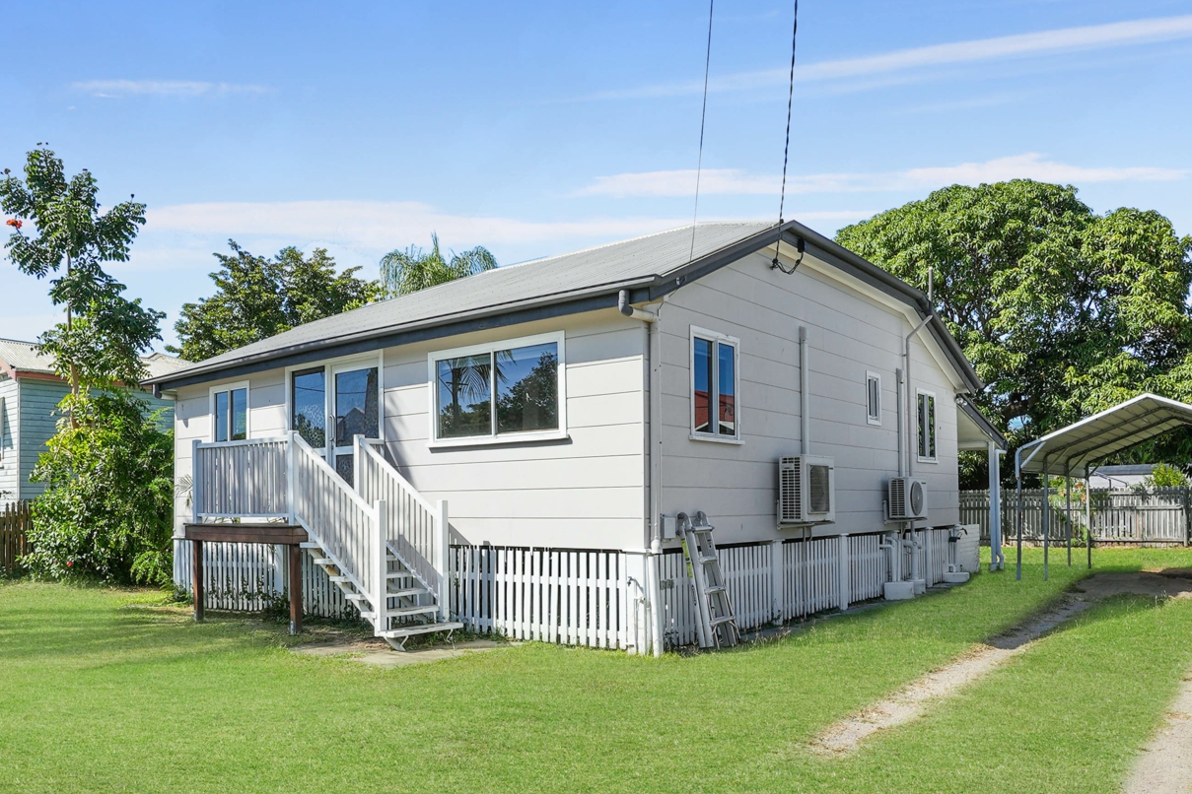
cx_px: 515
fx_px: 894
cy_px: 479
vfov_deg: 47.6
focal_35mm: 27
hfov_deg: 67.1
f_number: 11
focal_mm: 17
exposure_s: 1/160
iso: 200
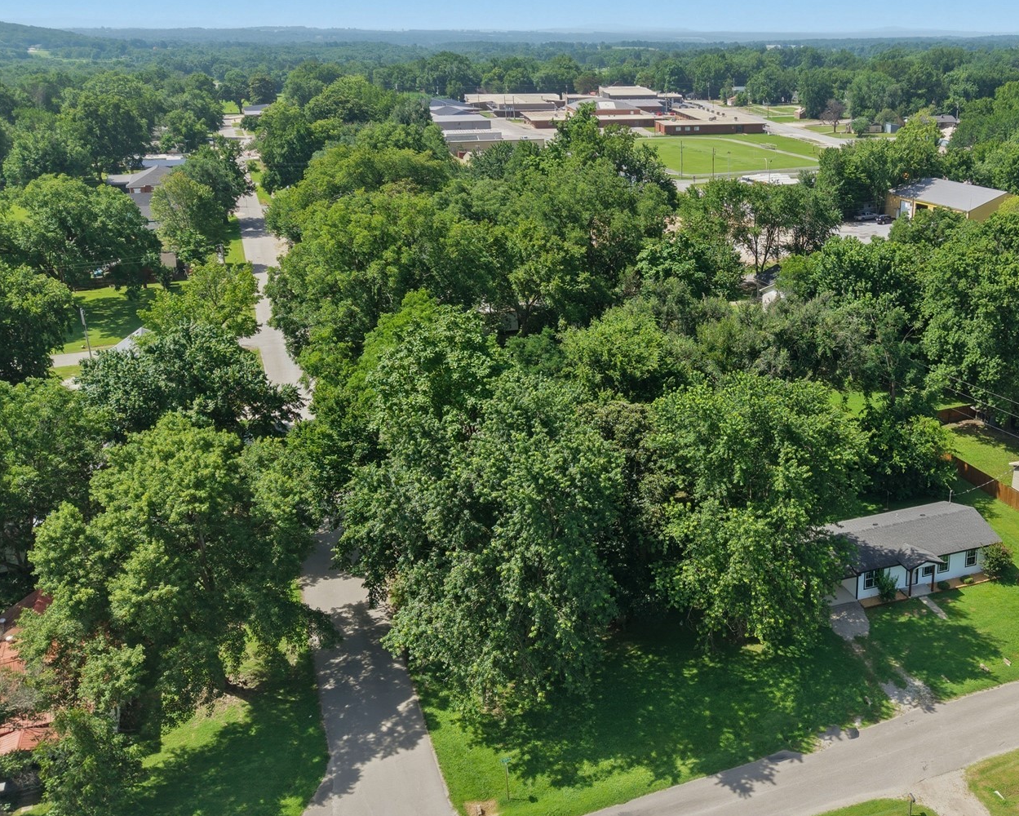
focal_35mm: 36
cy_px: 384
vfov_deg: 41.2
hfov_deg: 49.0
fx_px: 1086
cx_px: 715
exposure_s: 1/2000
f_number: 1.8
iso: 280
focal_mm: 8.7
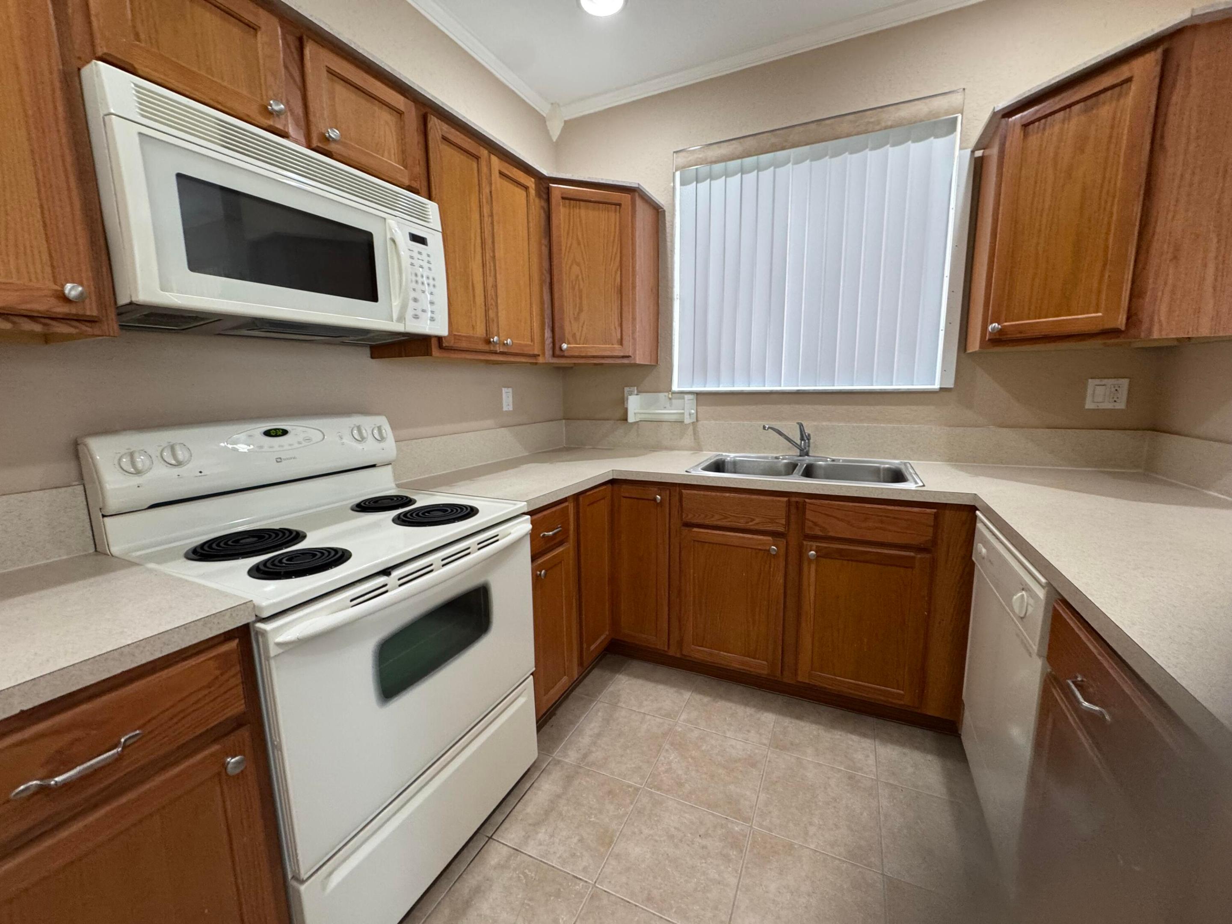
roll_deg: +2.2
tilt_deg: -6.4
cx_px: 616
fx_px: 498
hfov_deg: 102.1
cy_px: 462
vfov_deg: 85.7
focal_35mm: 14
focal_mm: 2.22
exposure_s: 1/60
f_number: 2.2
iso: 200
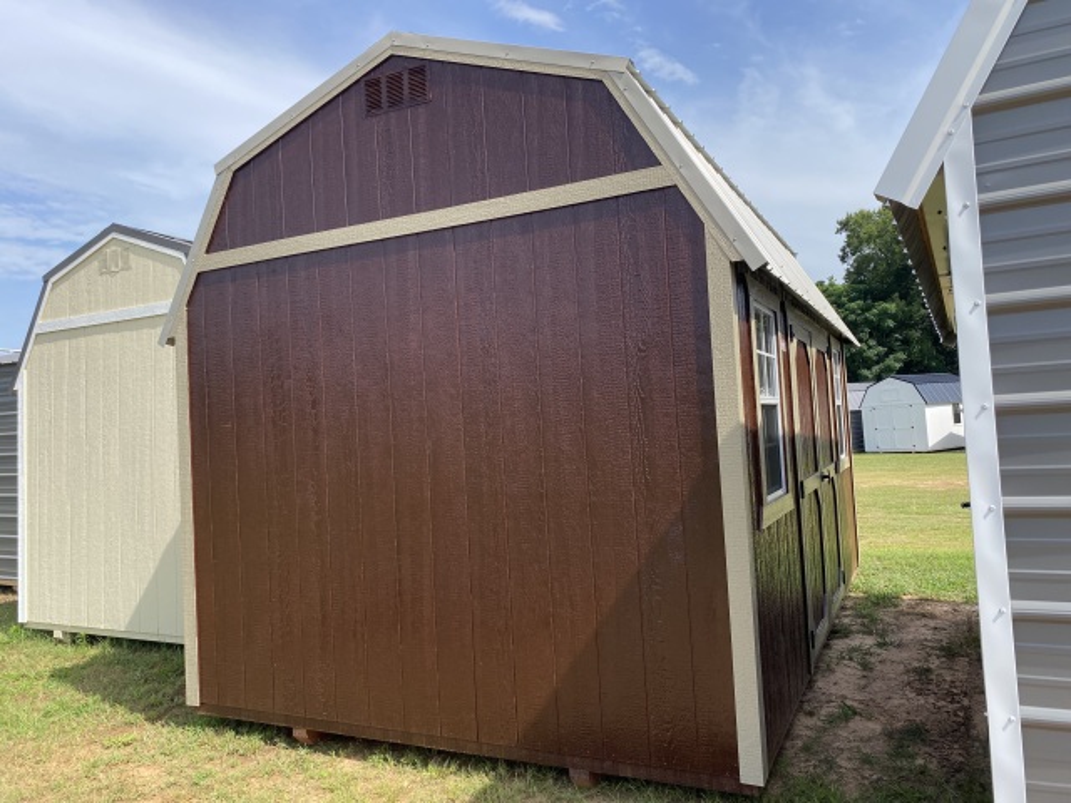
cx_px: 536
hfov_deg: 67.3
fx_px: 804
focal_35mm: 26
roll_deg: +3.6
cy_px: 402
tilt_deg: +3.1
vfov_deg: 53.1
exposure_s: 1/1522
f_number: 1.8
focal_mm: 4.25
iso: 32
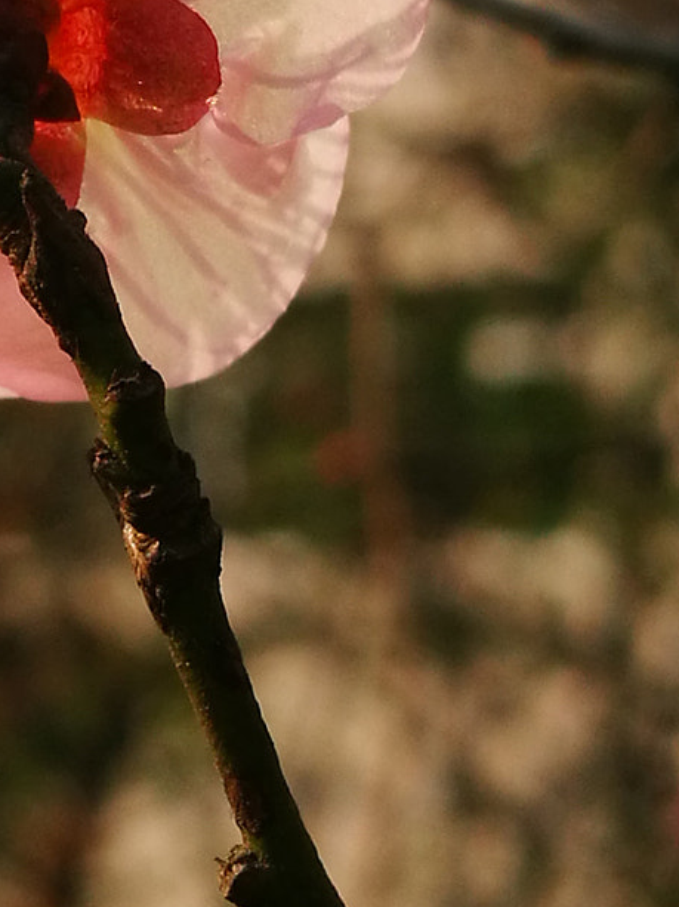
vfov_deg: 15.4
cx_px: -9
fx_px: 3351
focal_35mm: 128
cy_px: 318
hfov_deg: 11.4
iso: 50
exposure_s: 1/848
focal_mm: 4.5
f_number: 2.2
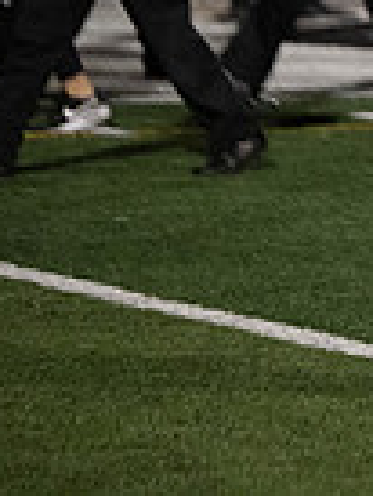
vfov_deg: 3.0
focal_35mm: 651
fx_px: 9338
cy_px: -201
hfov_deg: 2.3
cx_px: 1028
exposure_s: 1/1250
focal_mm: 160
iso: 5000
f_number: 2.8
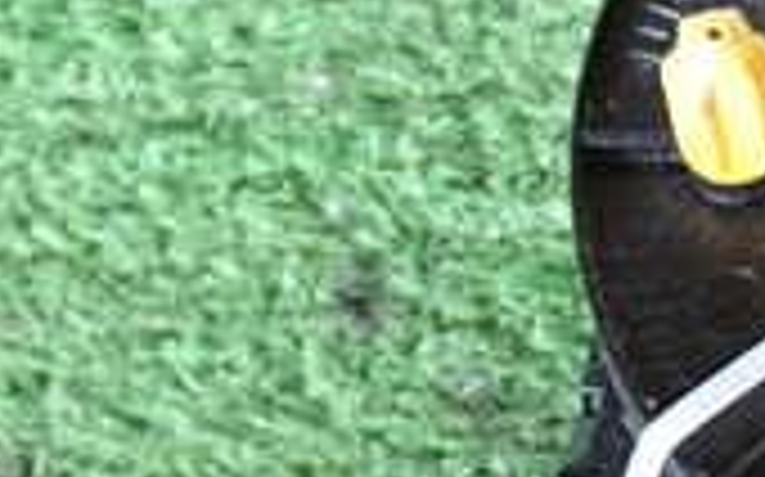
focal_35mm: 135
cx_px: 986
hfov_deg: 14.8
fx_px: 2813
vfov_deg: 9.7
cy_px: 320
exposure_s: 1/40
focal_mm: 6.37
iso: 250
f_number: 2.5
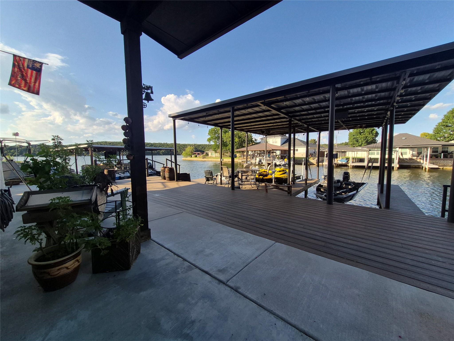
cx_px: 227
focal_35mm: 13
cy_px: 170
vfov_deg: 89.9
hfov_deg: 106.2
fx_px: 170
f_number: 2.2
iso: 40
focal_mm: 1.74
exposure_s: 1/900
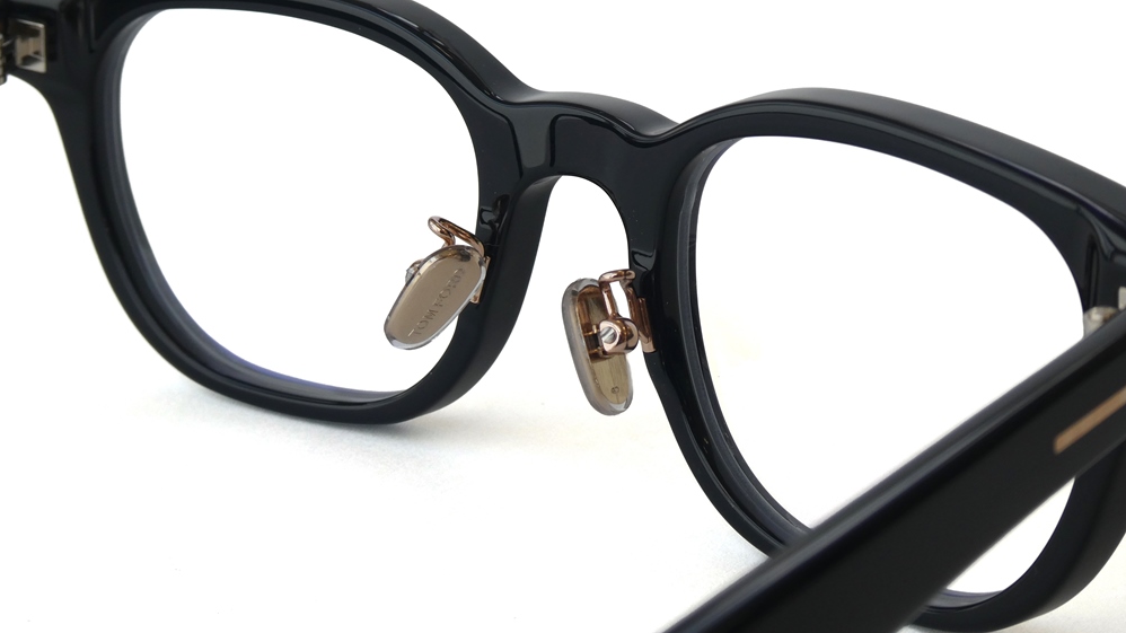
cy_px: 279
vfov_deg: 11.3
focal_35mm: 107
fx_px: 3194
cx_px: 563
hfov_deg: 20.0
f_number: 5
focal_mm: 17.5
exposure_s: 1/160
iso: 80
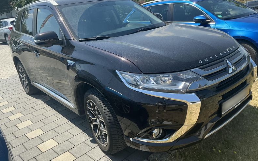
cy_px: 71
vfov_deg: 41.8
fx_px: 211
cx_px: 128
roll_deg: +8.9
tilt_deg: -10.5
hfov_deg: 62.9
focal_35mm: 30
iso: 25
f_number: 1.8
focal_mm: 3
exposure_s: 1/978
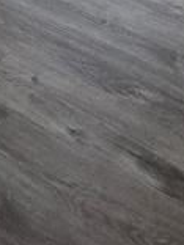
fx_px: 709
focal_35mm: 100
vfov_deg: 13.2
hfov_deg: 14.3
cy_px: -378
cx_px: -41
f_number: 2.2
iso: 160
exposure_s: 1/359
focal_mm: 2.2
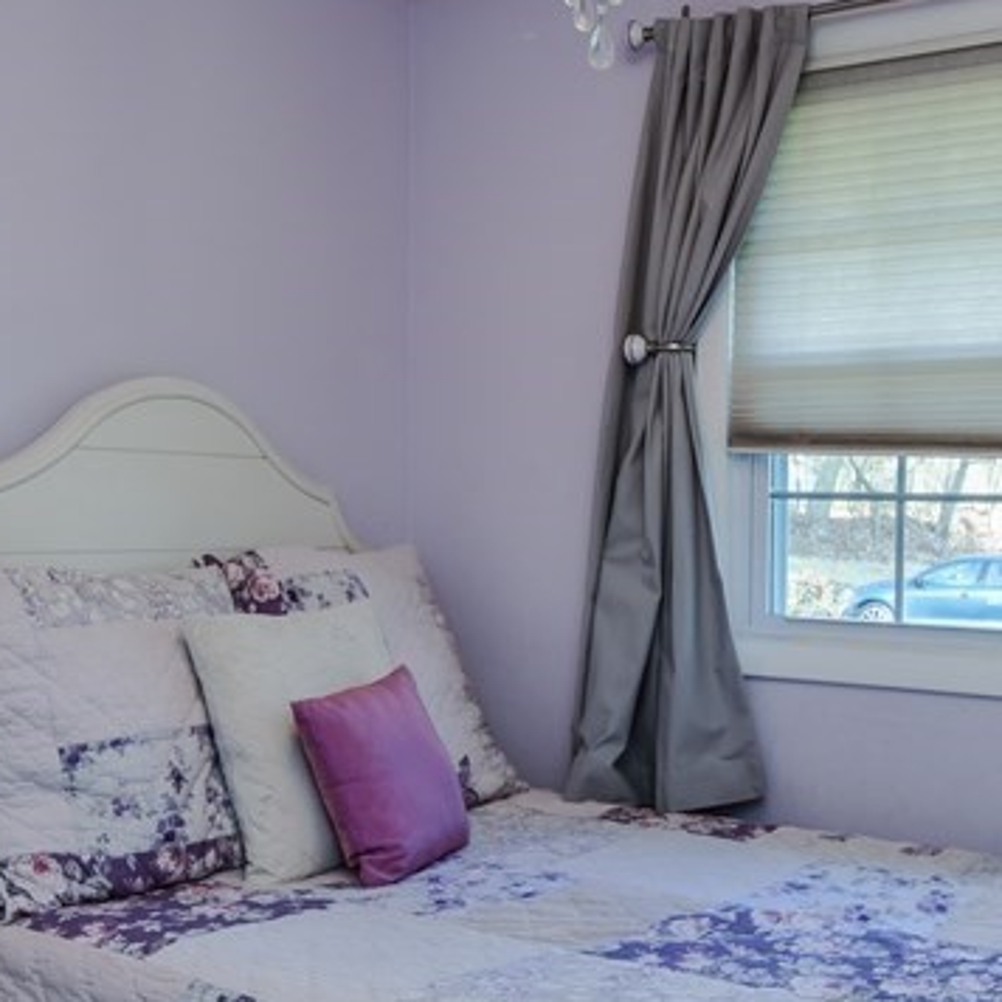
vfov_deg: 38.3
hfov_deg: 38.3
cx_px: 552
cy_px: 440
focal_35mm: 44
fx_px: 1441
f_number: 7.1
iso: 200
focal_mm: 12
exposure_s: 1/10
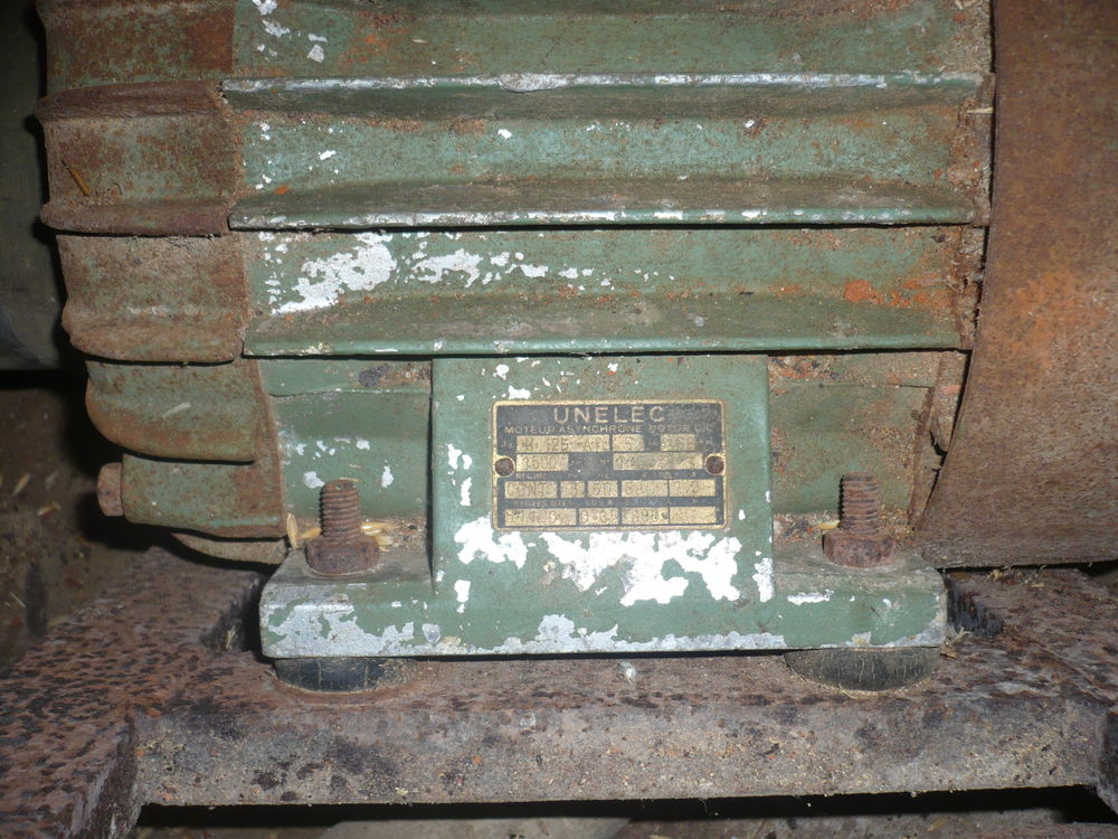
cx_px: 559
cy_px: 420
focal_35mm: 35
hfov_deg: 52.6
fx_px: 1130
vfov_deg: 40.7
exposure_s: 1/30
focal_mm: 5.8
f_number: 2.8
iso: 100
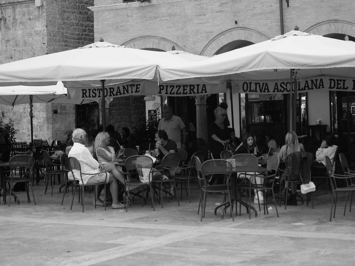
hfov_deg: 23.3
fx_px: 861
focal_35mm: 84
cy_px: 133
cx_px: 178
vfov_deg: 17.6
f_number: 3.9
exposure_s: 1/160
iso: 200
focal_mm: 42
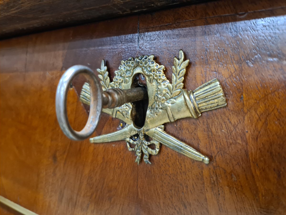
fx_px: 215
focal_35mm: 26
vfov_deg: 53.1
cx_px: 143
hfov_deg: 67.3
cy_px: 108
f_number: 1.8
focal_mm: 5.4
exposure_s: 1/25
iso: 500
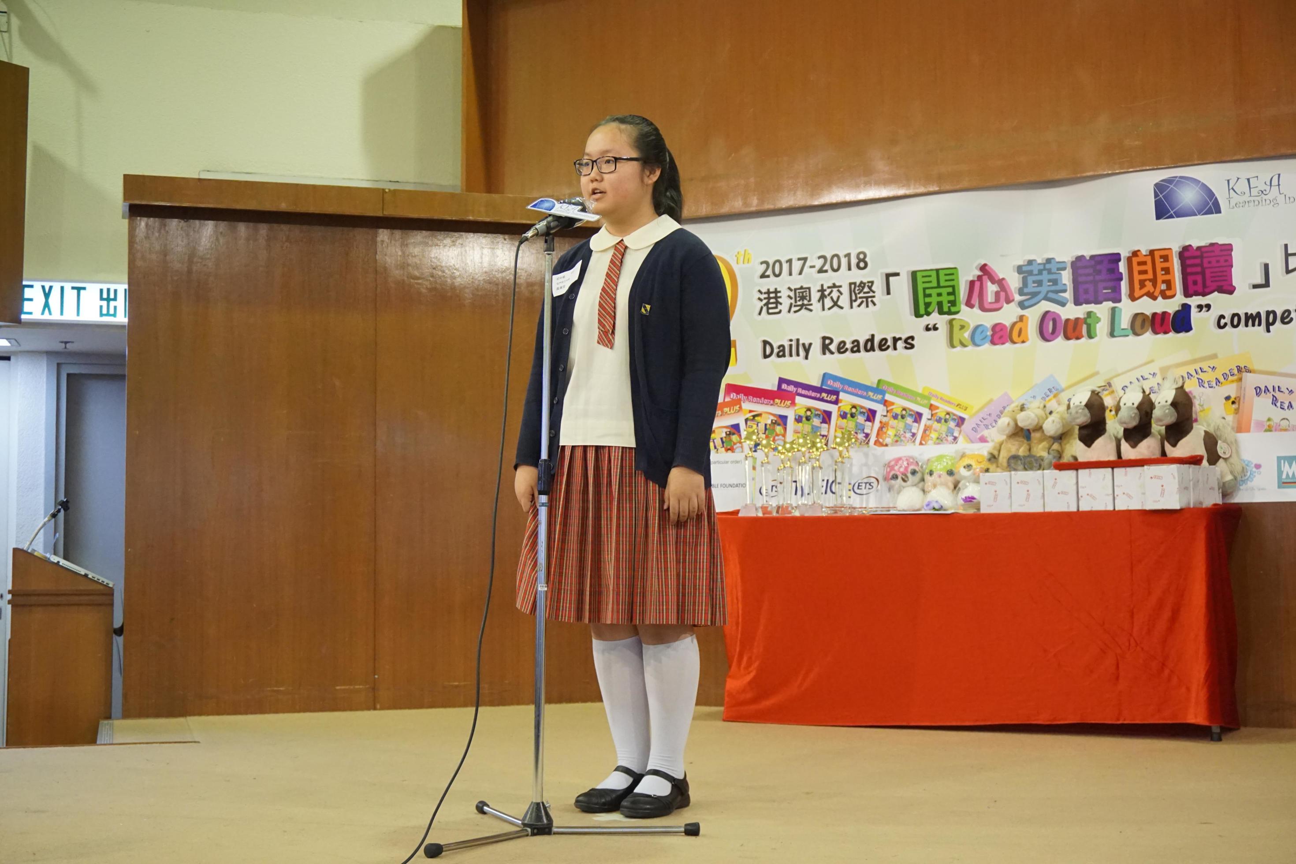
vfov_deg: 28.1
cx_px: 648
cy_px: 432
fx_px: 1728
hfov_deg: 41.1
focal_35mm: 48
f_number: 5
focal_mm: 32
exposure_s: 1/60
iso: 2000
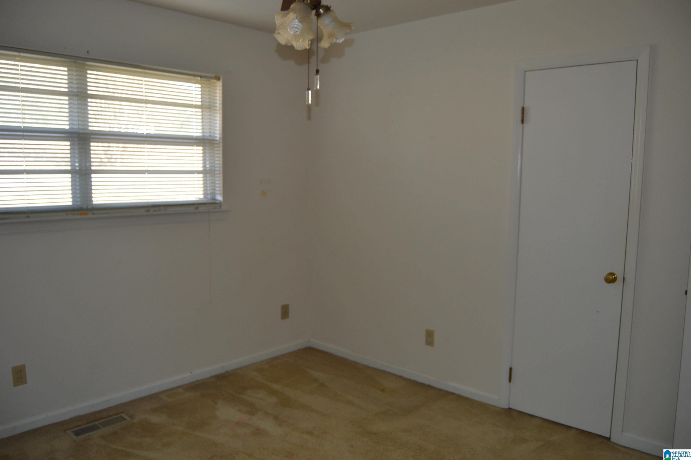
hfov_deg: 67.4
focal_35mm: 27
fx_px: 518
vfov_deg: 47.8
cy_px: 230
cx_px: 346
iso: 400
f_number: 3.5
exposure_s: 1/60
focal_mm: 18
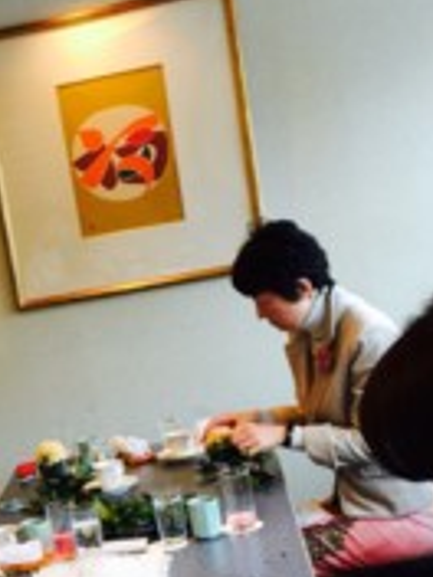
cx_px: -26
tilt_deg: -9.9
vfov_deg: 26.0
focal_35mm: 74
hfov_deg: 19.2
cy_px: 443
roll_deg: +9.8
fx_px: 1234
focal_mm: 4.15
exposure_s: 1/15
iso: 32
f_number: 2.2
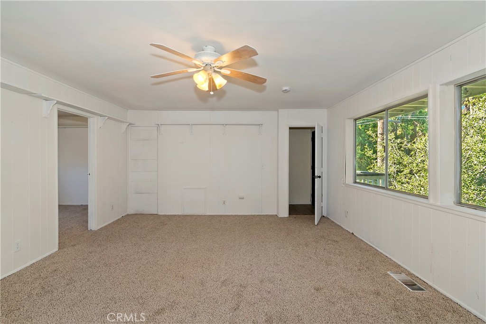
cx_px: 243
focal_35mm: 15
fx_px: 203
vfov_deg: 77.3
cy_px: 162
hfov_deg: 100.4
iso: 400
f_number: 8
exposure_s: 1/30
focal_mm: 10
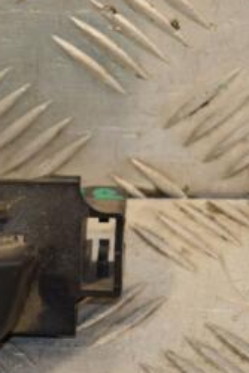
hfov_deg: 3.6
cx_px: -98
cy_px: 283
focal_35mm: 378
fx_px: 3918
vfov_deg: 5.4
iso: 800
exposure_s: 1/200
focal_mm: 105
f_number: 6.3
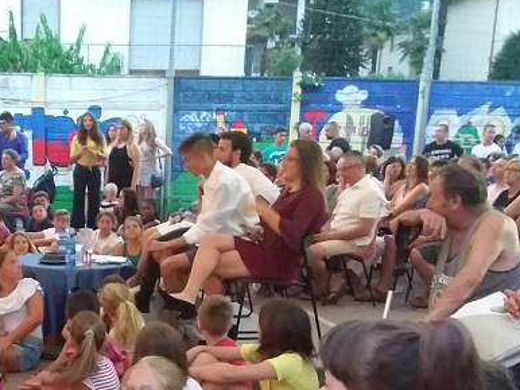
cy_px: 338
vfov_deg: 28.7
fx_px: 736
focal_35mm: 49
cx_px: 79
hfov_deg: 37.1
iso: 400
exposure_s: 1/17
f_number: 1.9
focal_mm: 2.91
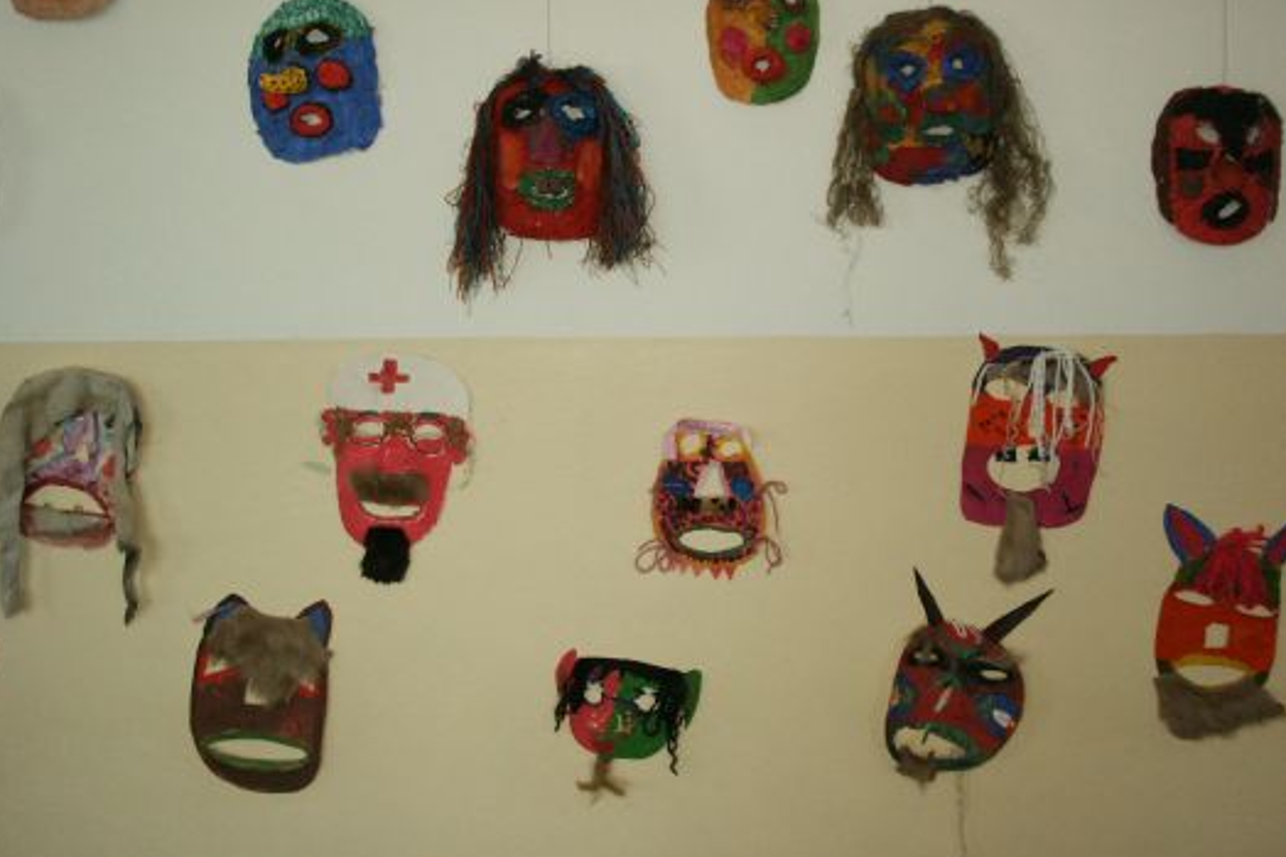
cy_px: 401
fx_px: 1321
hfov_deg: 51.9
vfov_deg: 35.9
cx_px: 639
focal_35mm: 37
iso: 200
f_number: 3
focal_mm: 7.18
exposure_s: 1/350
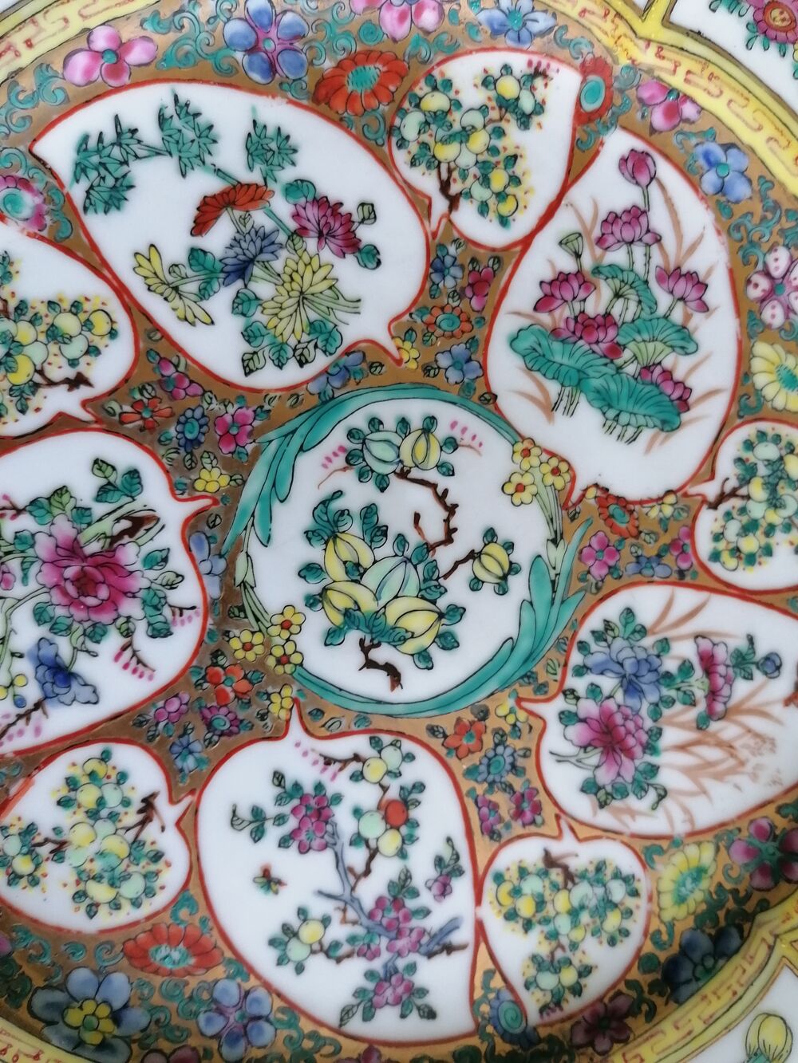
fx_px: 830
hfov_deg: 51.4
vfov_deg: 65.3
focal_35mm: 27
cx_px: 399
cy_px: 532
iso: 125
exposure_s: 1/50
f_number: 1.8
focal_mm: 4.75
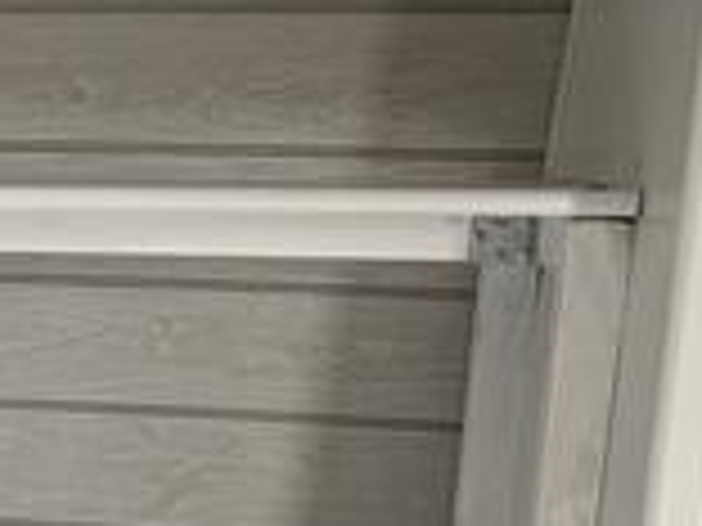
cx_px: -868
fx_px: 2494
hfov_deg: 13.0
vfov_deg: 11.8
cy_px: 652
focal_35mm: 123
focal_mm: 6.76
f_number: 1.78
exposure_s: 1/121
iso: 80
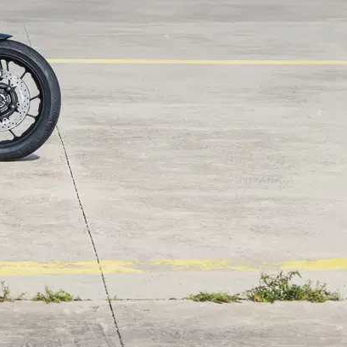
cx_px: 3
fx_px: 2971
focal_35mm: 262
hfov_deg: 6.7
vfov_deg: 6.7
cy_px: 190
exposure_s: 1/2500
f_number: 5.6
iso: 400
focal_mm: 105
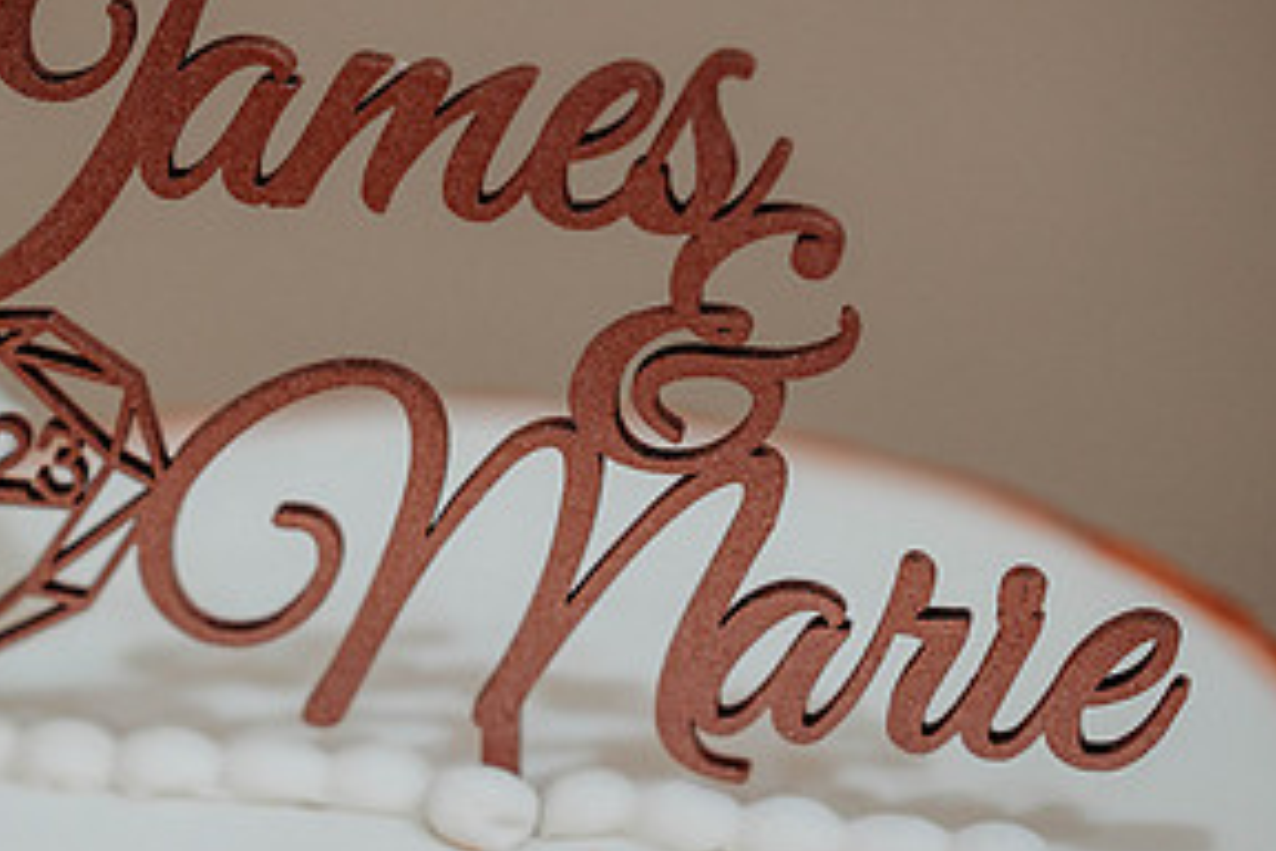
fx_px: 6061
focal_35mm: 171
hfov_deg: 11.9
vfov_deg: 8.0
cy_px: 341
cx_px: 173
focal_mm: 85
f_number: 2.5
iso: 500
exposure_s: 1/200
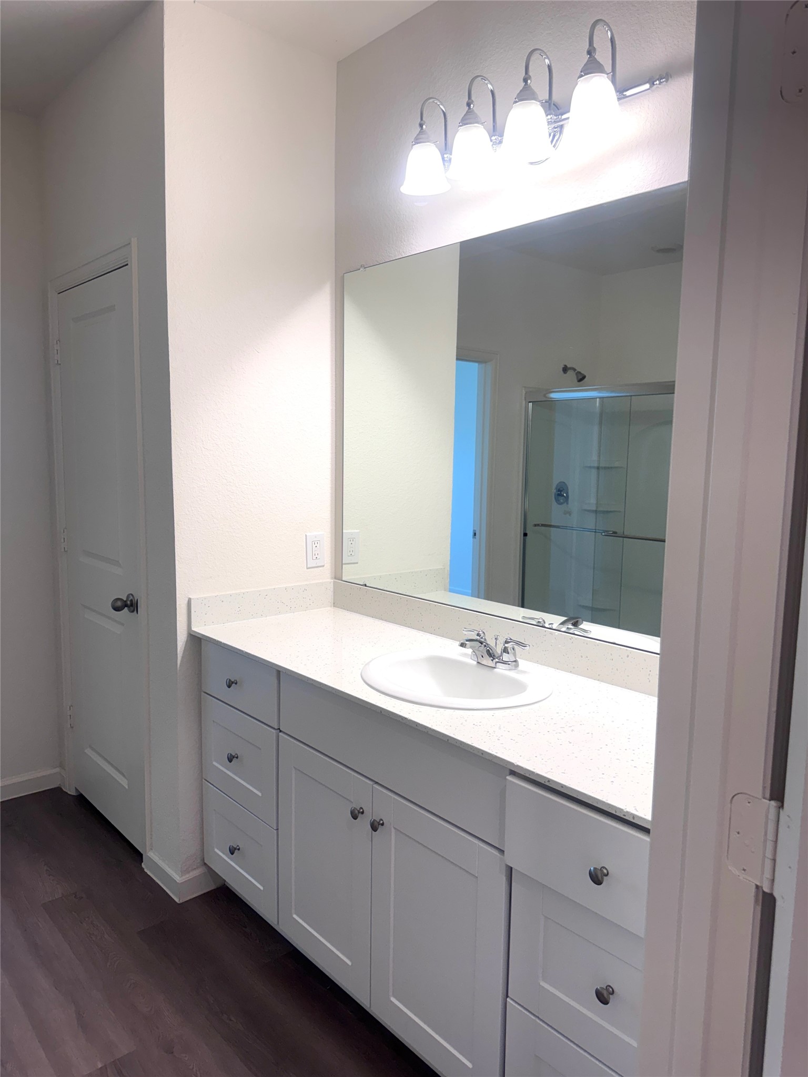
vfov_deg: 71.6
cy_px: 538
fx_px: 747
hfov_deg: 56.8
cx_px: 404
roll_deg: -1.0
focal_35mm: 24
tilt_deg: -7.2
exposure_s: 1/120
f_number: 1.78
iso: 80
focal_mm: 6.76
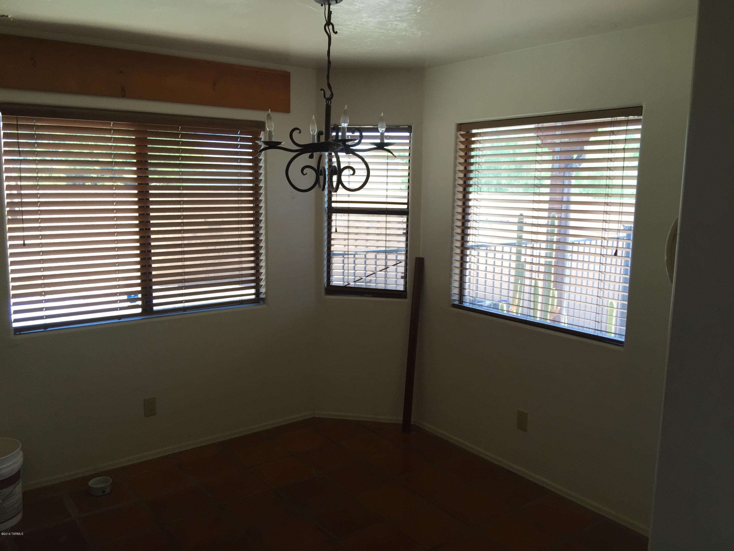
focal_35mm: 29
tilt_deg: -8.0
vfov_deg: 48.2
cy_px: 276
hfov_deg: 61.7
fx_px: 615
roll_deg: -1.5
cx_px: 367
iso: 40
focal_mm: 4.15
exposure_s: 1/120
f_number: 2.2
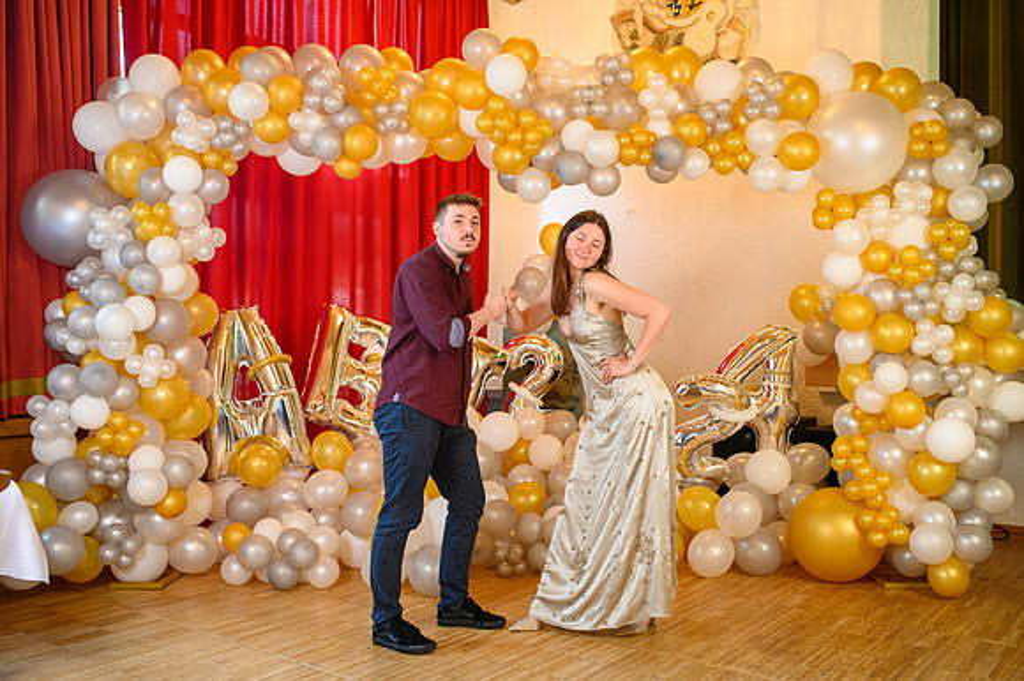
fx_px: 995
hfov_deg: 54.5
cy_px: 340
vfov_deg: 37.8
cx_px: 512
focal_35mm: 35
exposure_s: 1/100
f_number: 3.5
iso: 1250
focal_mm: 35
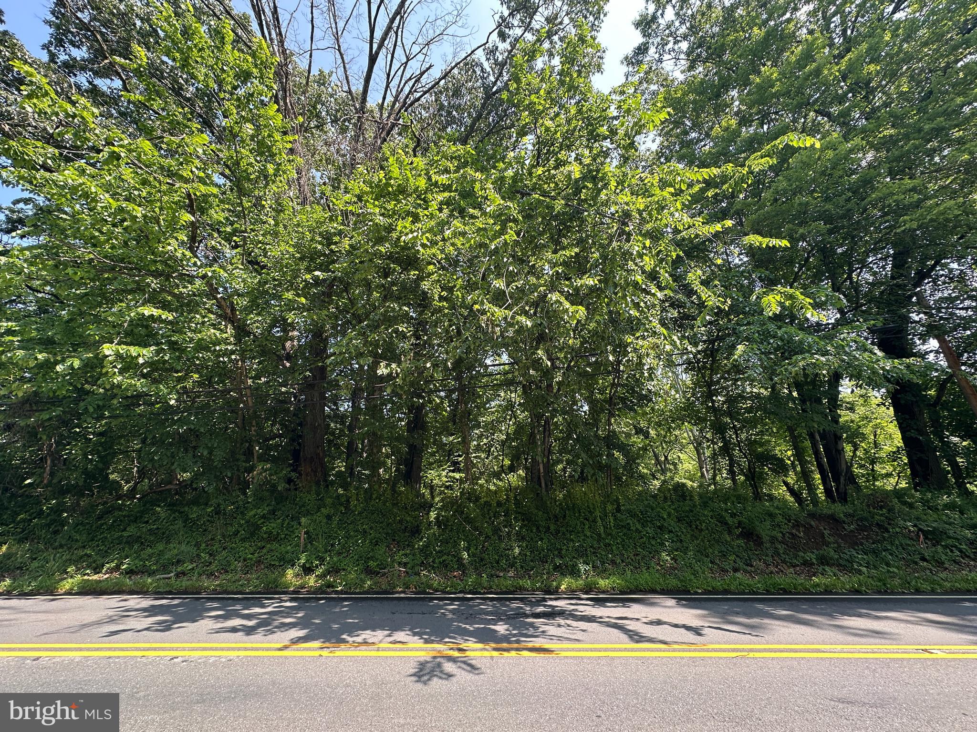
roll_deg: +3.9
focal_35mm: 14
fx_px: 395
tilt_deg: +20.8
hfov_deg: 102.1
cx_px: 488
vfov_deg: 85.7
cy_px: 366
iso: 40
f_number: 2.2
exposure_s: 1/181
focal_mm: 2.22
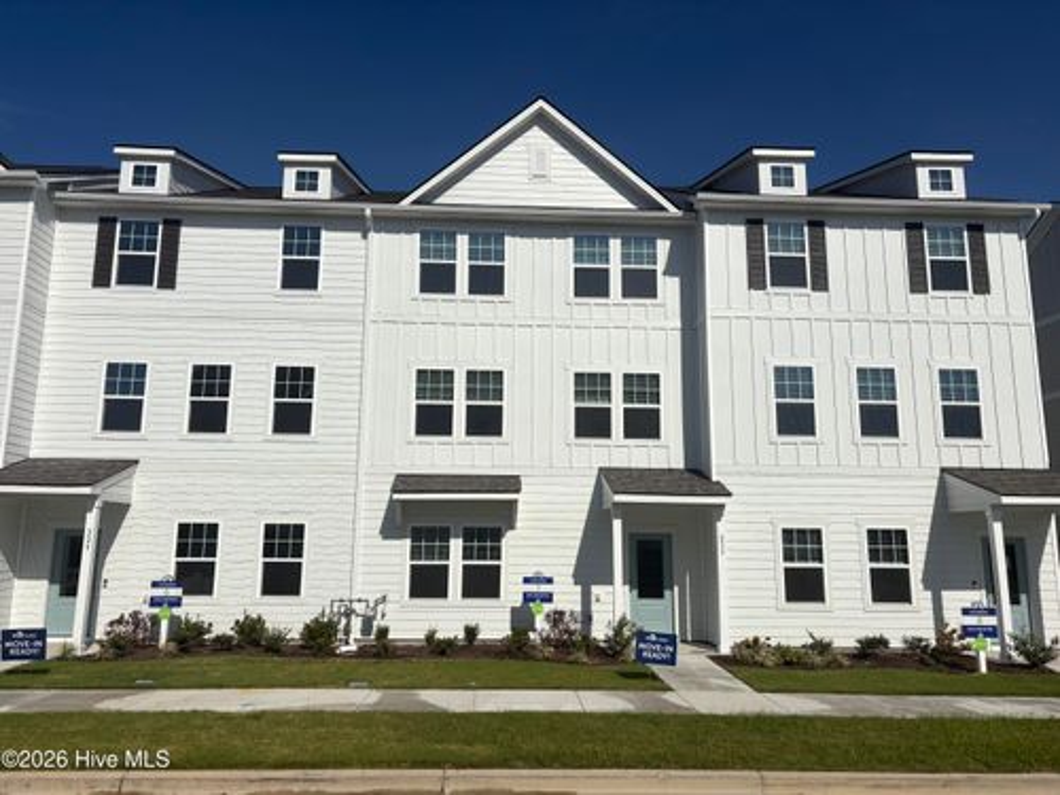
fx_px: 796
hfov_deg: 67.3
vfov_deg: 53.1
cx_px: 530
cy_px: 398
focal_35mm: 26
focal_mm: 5.96
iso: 40
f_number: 1.6
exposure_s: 1/10101
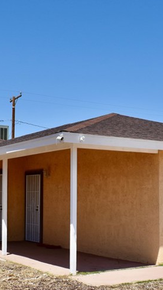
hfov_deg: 20.3
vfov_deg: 35.4
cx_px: 63
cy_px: 169
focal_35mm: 59
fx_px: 454
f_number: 11
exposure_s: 1/500
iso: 200
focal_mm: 18
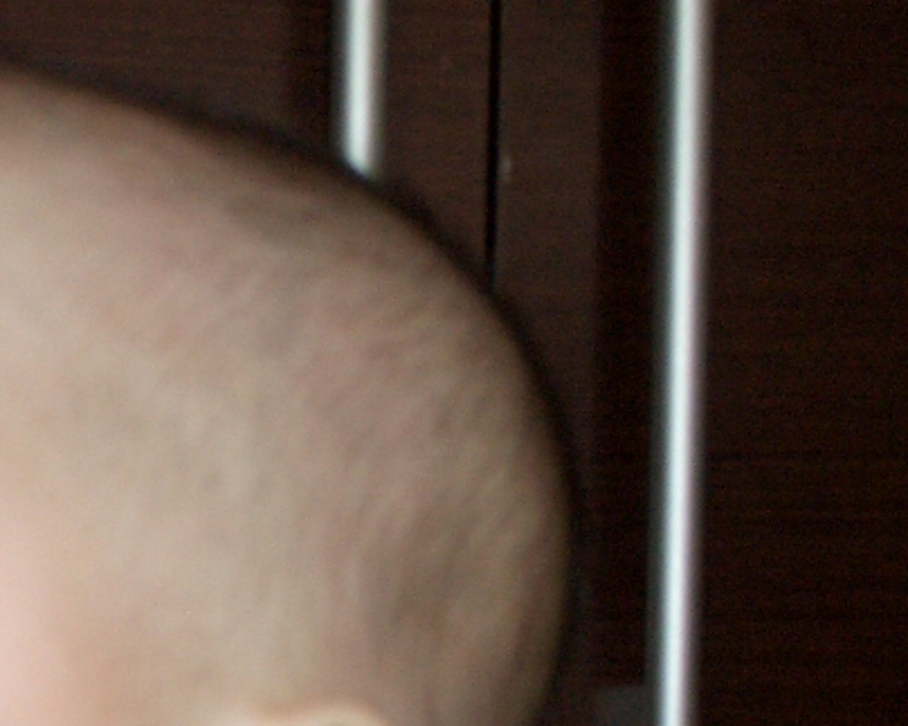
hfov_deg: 18.6
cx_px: 148
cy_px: 922
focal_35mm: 102
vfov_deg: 14.5
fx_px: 2740
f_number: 2.8
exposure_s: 1/60
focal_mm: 7.1
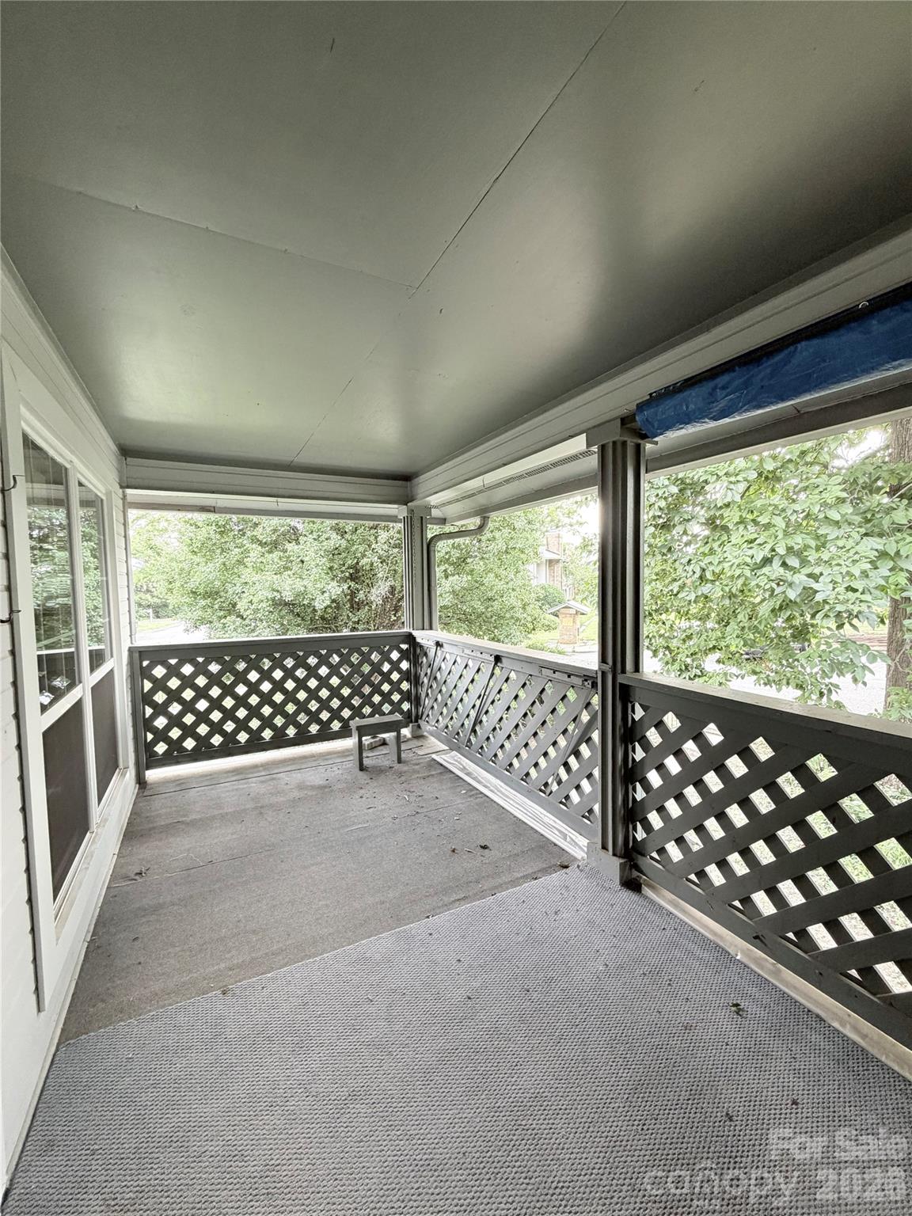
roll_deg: +1.0
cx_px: 456
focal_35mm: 14
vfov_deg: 102.1
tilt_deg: -4.2
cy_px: 608
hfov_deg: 85.7
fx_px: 492
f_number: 2.2
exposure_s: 1/120
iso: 160
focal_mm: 2.22
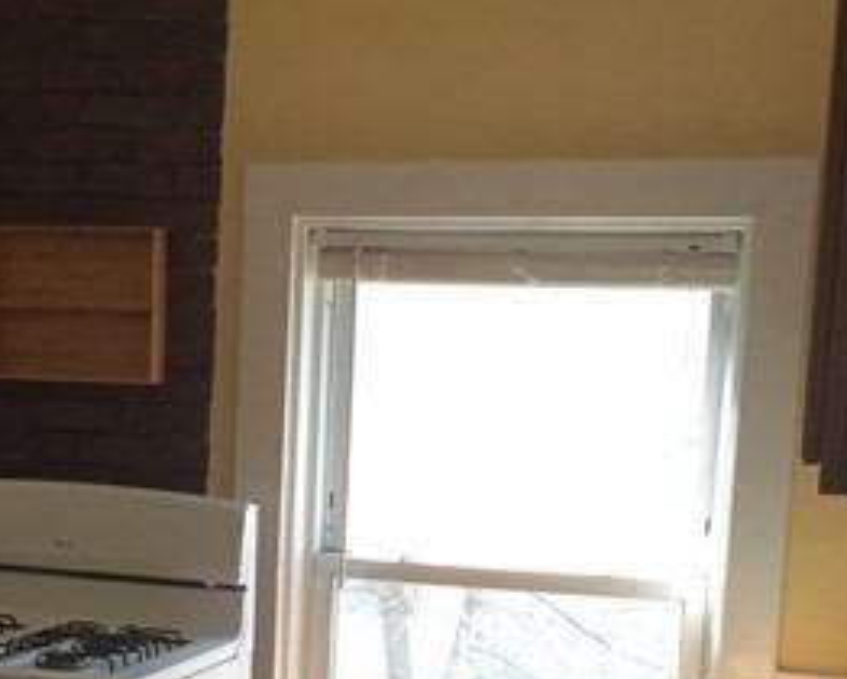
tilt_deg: -9.4
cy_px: 718
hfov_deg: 22.6
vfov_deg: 18.0
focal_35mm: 83
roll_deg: -1.0
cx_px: 145
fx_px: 2082
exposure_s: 1/120
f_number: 2.2
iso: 40
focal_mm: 4.15
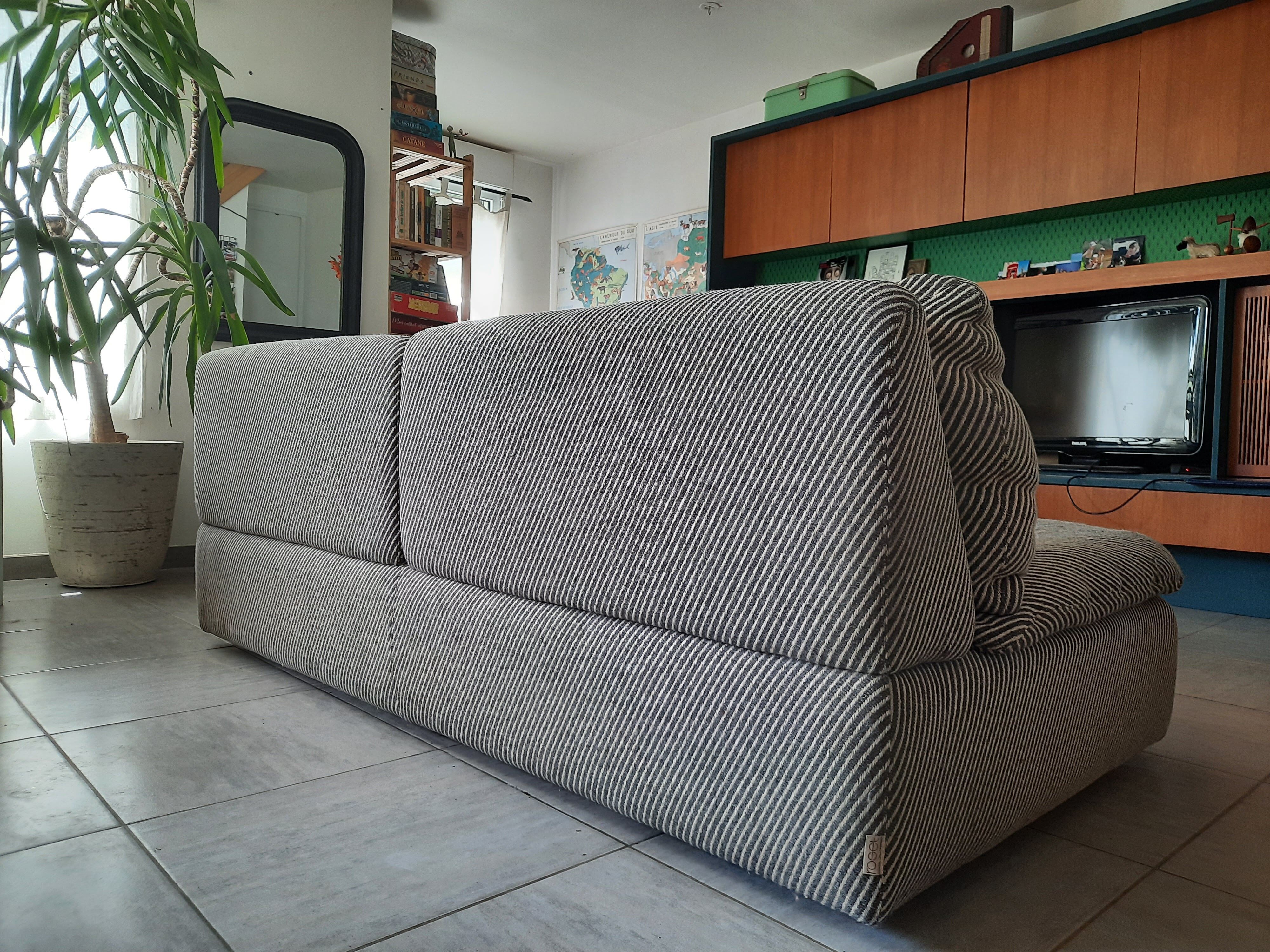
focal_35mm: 25
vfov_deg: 54.9
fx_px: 917
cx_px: 635
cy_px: 476
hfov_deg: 69.4
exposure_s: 1/50
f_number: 2
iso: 80
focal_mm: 4.6
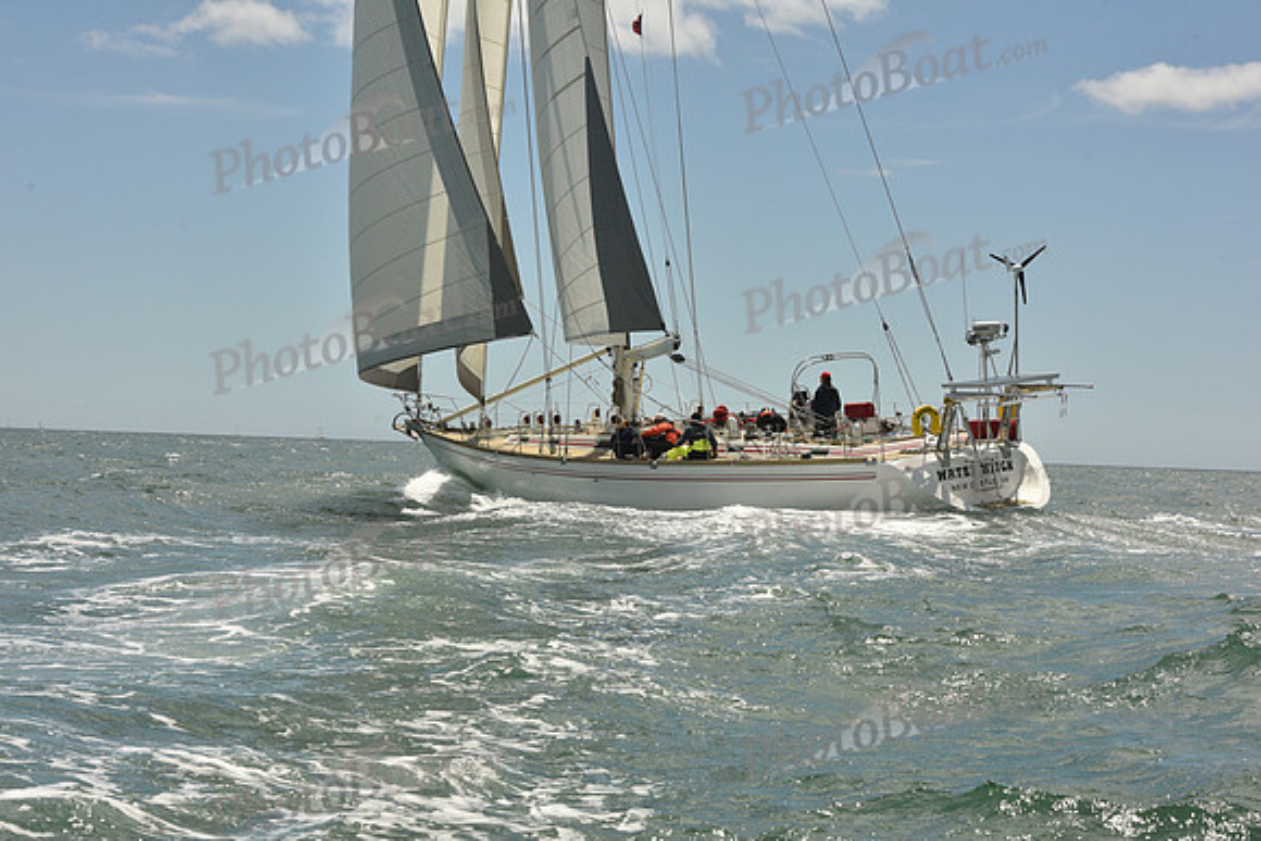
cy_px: 420
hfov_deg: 28.8
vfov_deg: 19.5
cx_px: 630
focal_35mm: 70
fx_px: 2452
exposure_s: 1/800
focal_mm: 70
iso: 320
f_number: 13
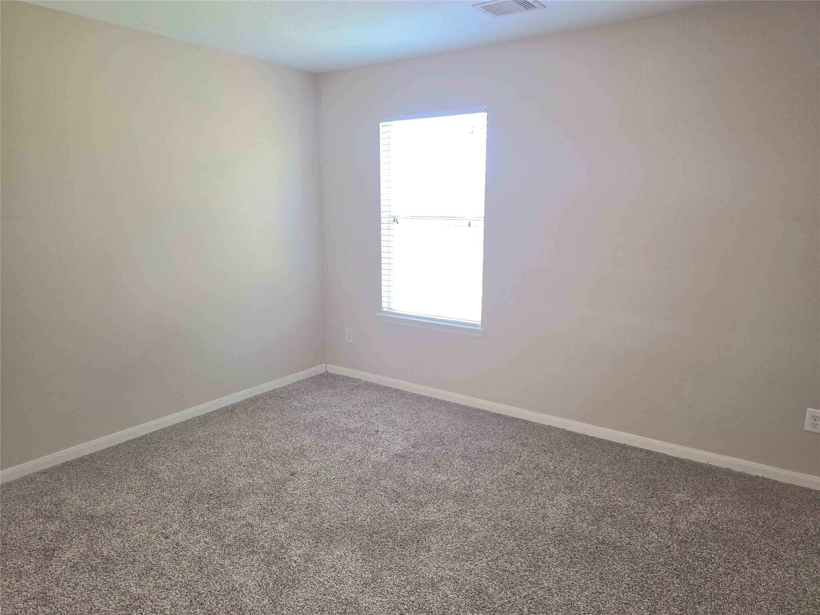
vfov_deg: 58.9
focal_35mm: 23
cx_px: 410
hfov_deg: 73.9
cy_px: 308
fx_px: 545
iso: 160
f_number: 1.4
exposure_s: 1/24
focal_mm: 6.5
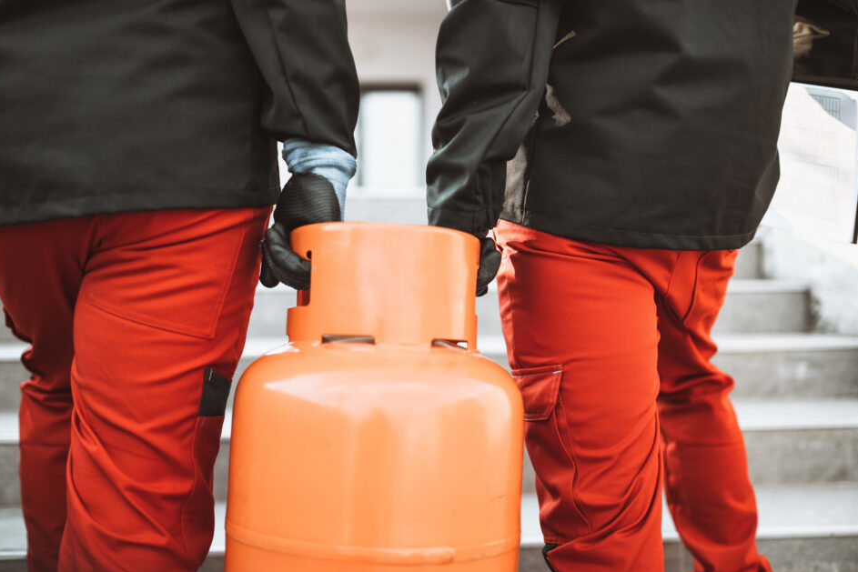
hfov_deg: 50.7
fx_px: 906
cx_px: 413
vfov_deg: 35.1
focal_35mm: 38
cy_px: 296
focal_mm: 35
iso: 200
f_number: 1.8
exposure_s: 1/1600
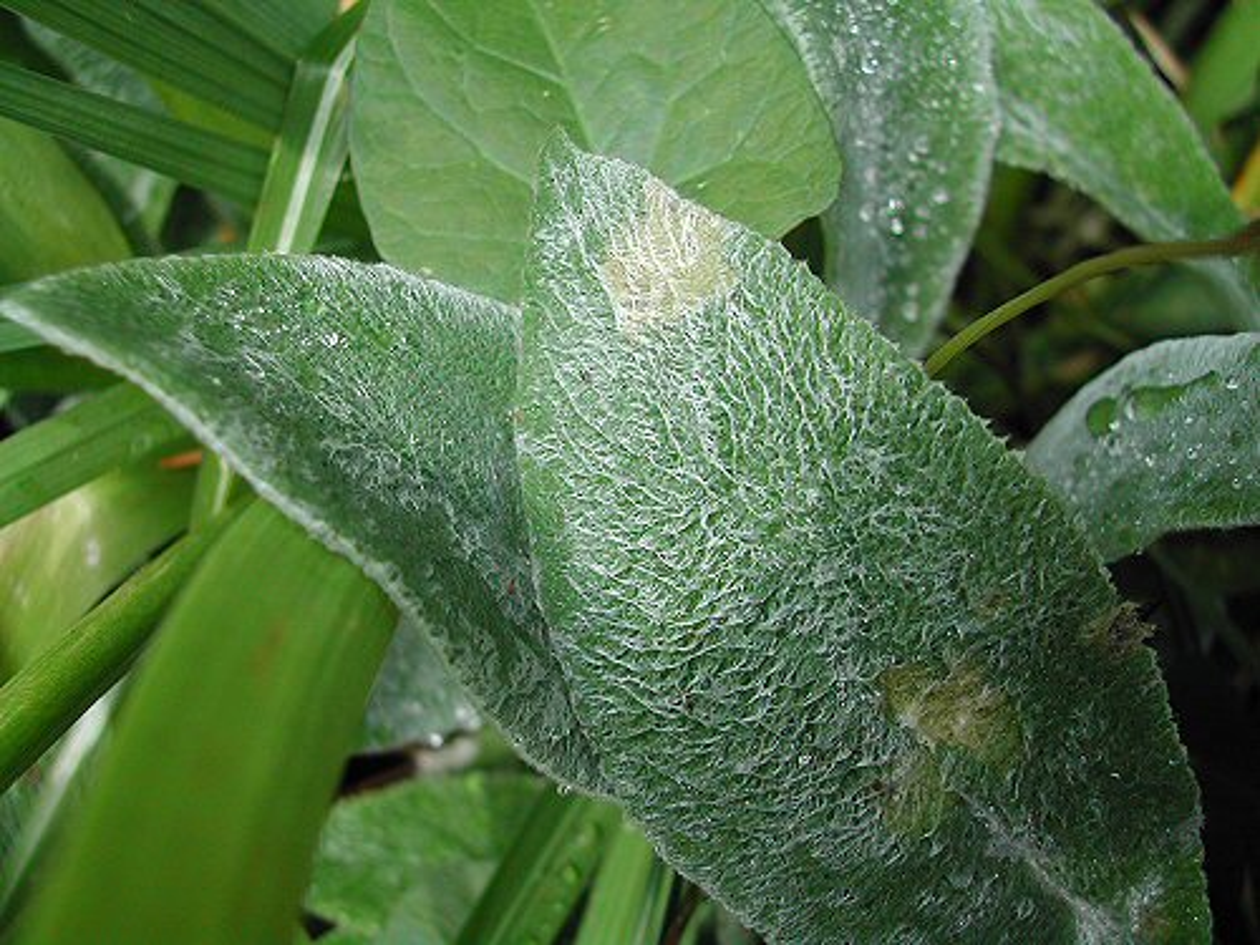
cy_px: 472
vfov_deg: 37.7
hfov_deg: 49.0
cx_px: 630
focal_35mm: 38
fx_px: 1383
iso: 100
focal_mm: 8
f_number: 2.8
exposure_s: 1/471
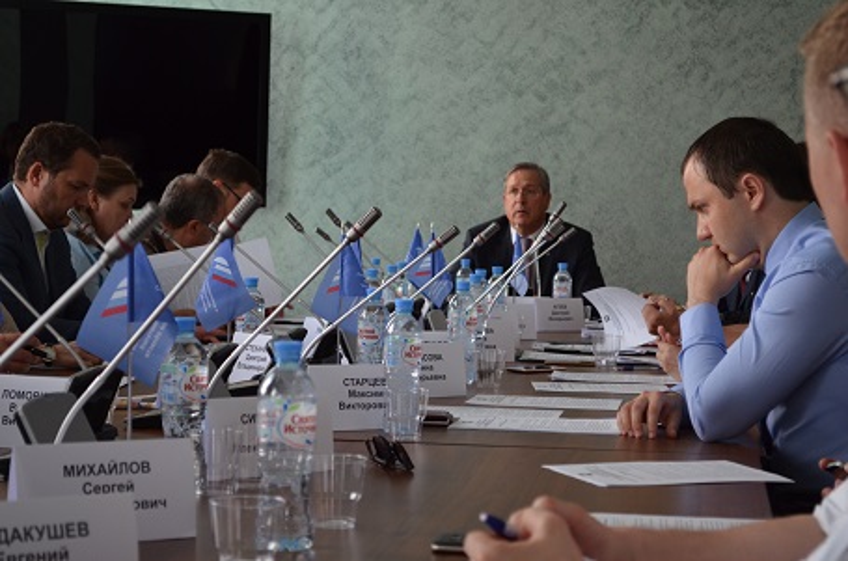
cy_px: 280
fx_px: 1939
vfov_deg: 16.5
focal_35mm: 82
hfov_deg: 24.7
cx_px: 424
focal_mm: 55
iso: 800
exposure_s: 1/50
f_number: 5.6
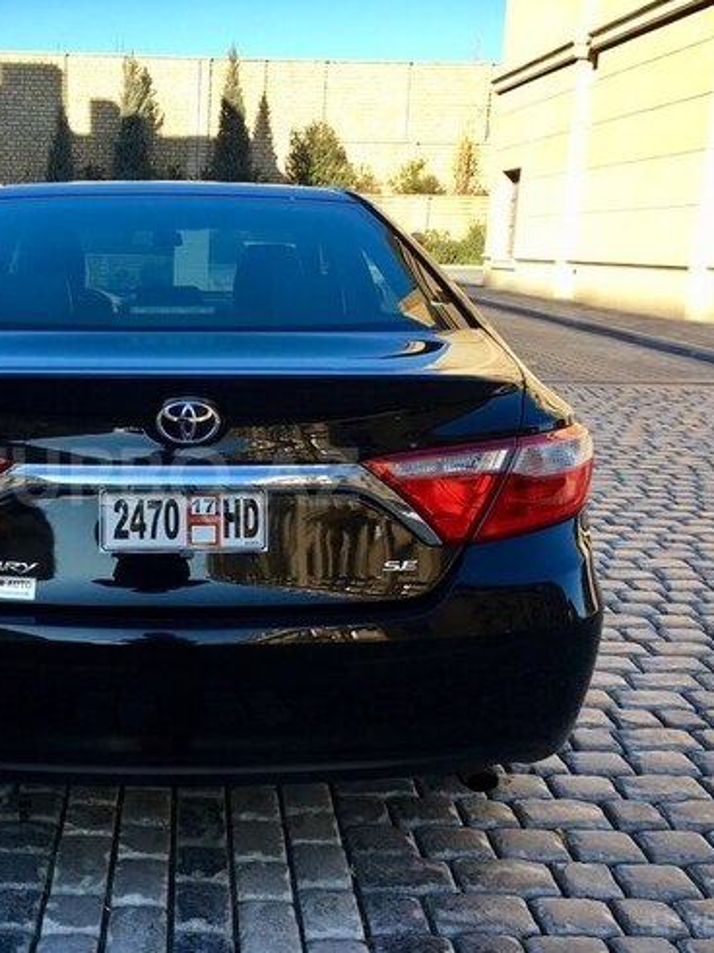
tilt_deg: -12.3
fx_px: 1073
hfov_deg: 35.8
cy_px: 476
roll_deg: -2.0
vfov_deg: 47.9
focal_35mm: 39
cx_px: 161
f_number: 2.2
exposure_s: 1/545
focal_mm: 4.15
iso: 25
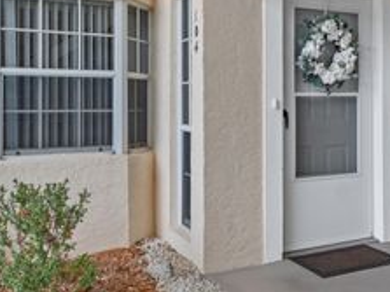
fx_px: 474
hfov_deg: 44.0
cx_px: 264
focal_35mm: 42
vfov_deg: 33.7
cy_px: 81
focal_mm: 13
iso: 320
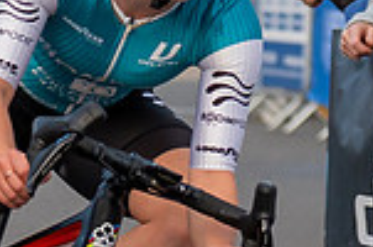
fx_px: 6834
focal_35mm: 661
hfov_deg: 3.1
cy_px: -43
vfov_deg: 2.1
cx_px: -280
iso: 250
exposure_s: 1/800
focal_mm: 70
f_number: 3.5
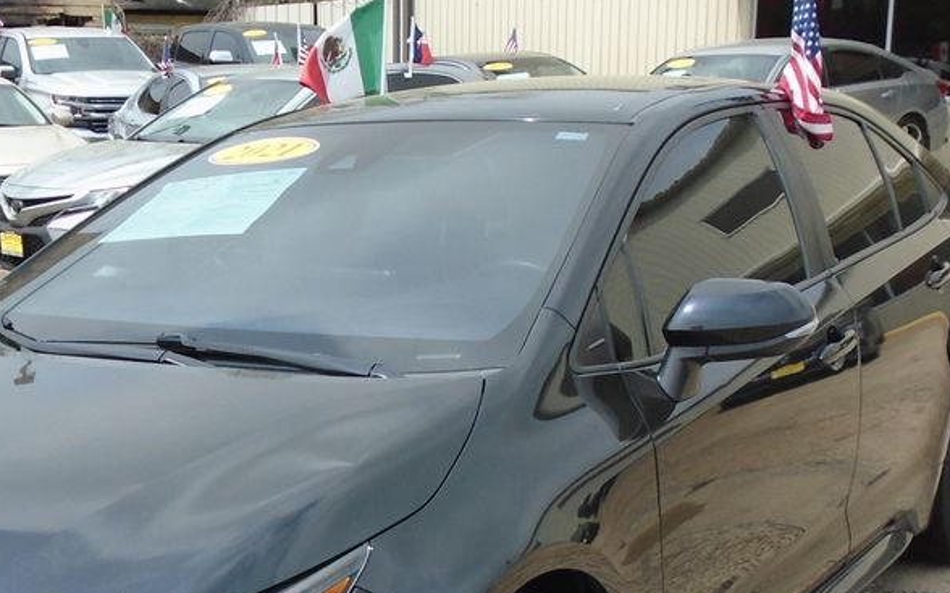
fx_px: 1553
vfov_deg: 21.1
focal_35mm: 60
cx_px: 320
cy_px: 538
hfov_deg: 33.7
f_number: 8
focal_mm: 4.6
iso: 100
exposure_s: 1/160
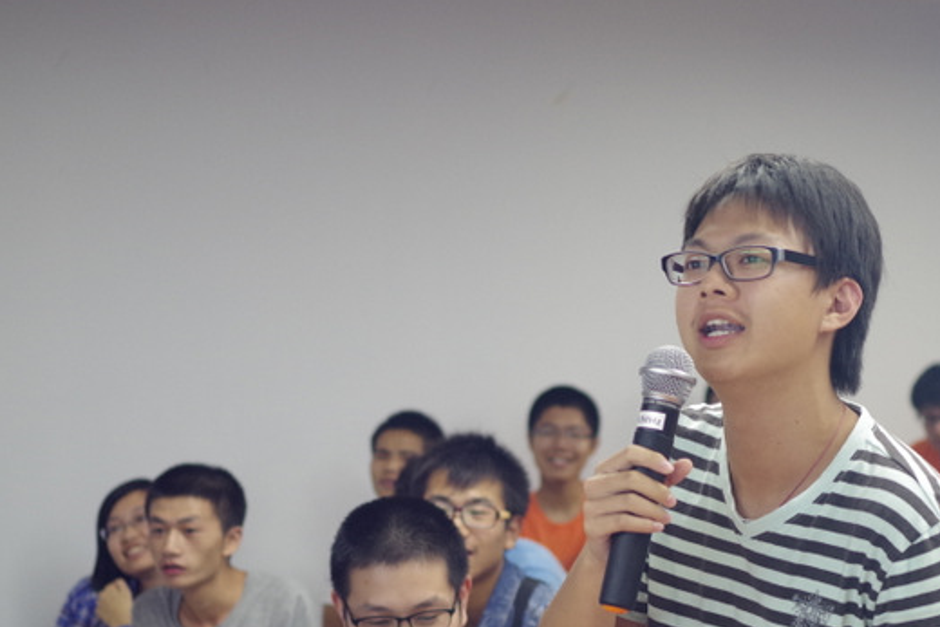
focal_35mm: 80
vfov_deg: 17.0
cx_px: 562
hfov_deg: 25.3
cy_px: 407
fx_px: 2089
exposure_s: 1/60
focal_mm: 35
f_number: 2.4
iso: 800
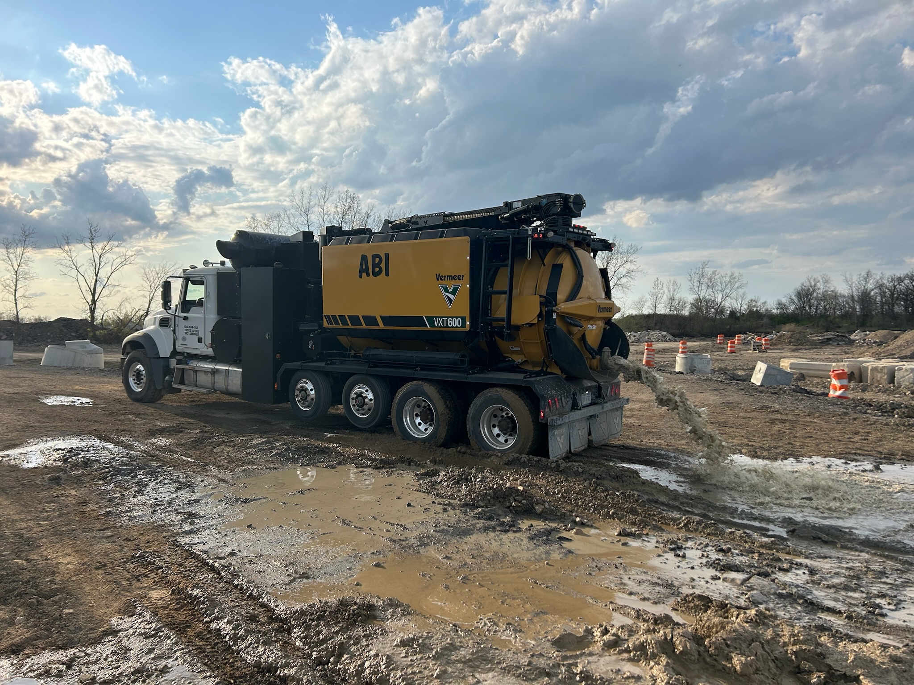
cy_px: 342
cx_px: 457
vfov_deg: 53.1
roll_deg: +0.0
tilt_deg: -2.3
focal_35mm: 26
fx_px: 687
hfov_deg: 67.3
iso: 50
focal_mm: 5.7
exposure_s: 1/3571
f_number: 1.5
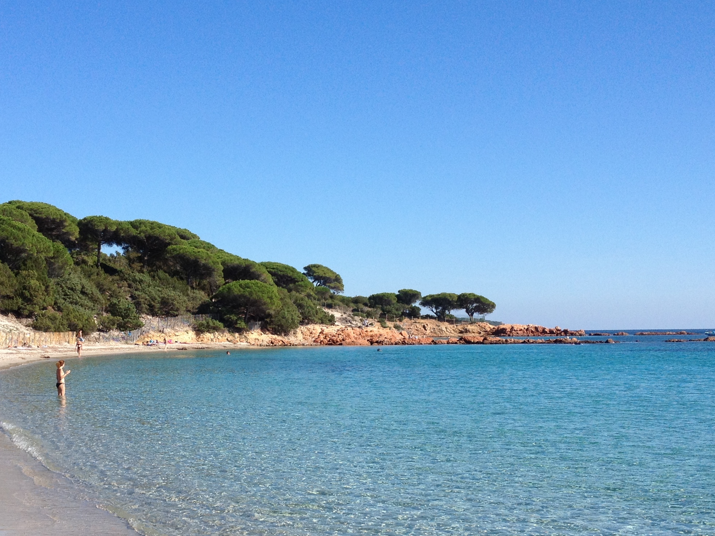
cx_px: 282
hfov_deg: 33.1
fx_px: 1198
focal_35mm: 58
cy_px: 365
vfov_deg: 25.1
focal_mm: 4.28
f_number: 2.4
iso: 64
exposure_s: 1/1783
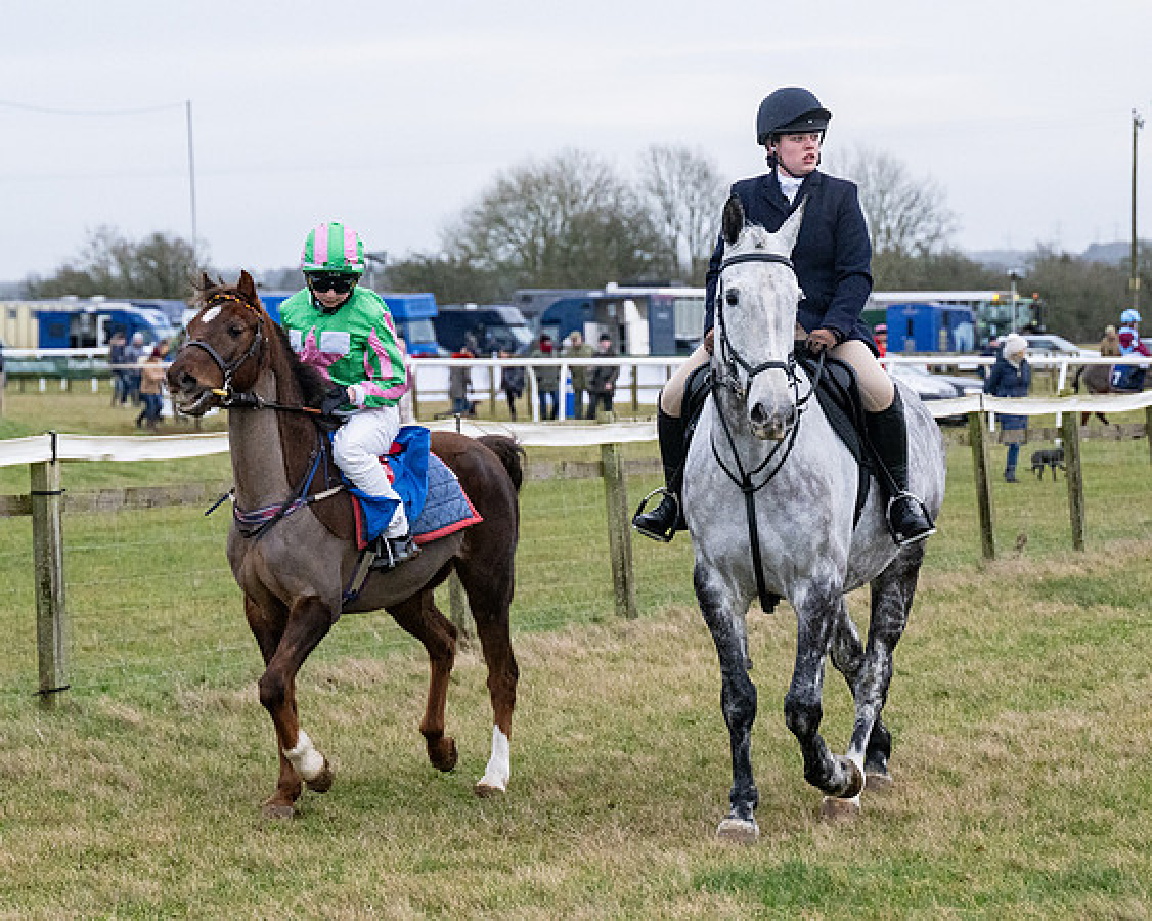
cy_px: 322
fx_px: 4895
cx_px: 519
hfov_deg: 13.4
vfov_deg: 10.7
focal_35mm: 144
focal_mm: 98
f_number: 5
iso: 2000
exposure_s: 1/4000
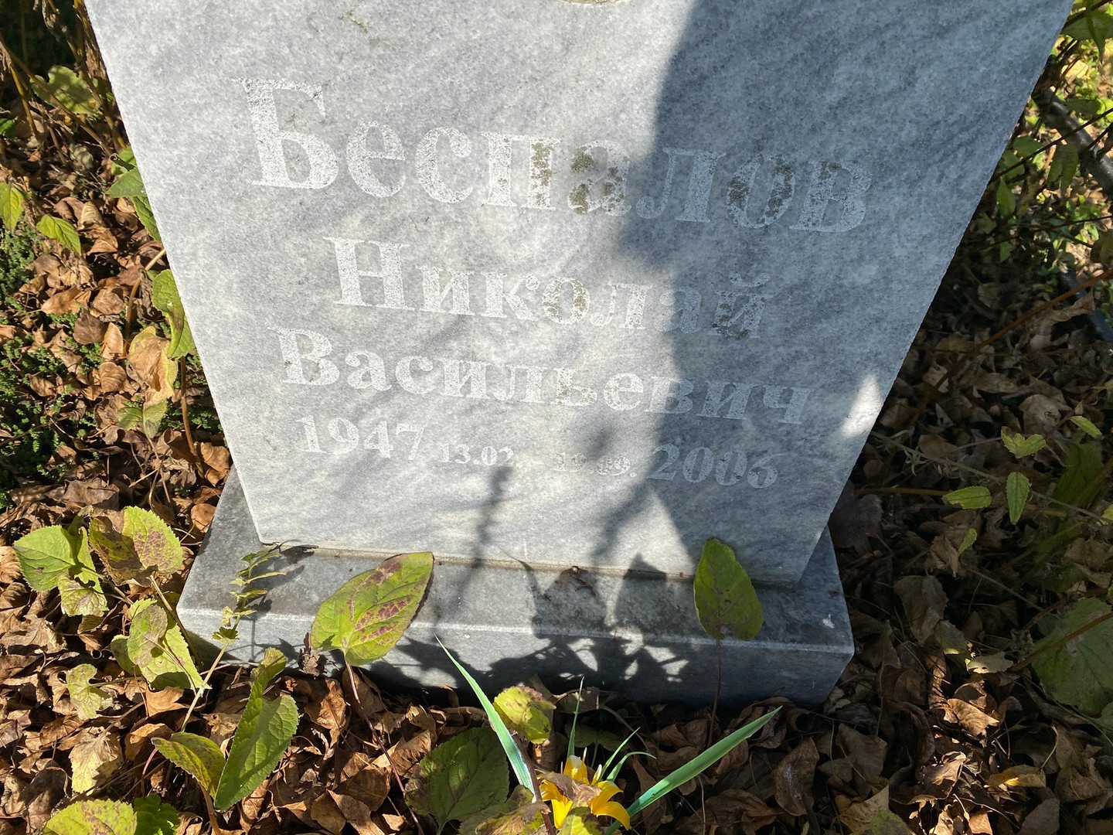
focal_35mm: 26
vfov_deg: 53.1
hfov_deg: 67.3
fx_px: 836
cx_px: 556
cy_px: 418
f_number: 1.8
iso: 32
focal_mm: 4.25
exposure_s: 1/3300
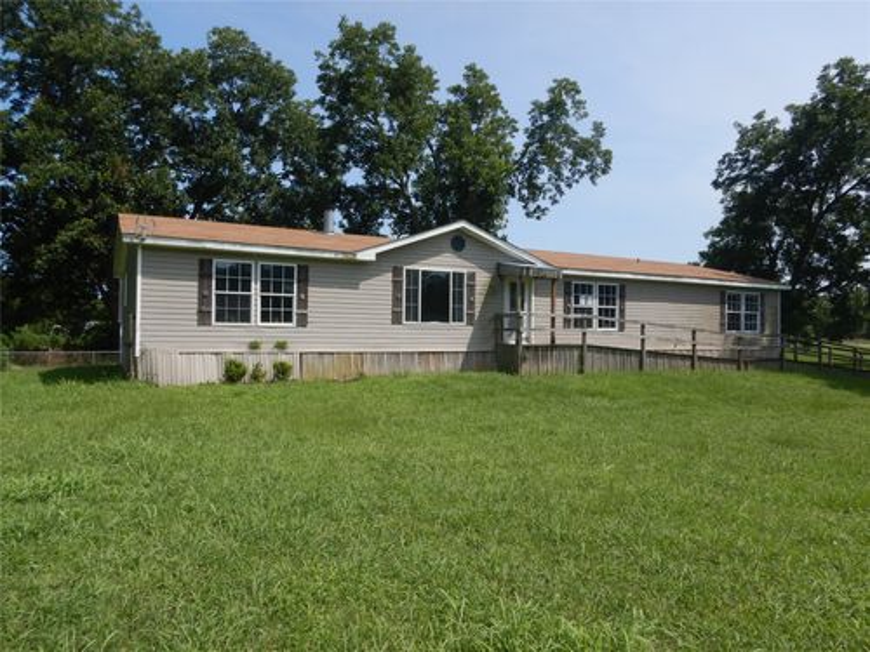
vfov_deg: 56.8
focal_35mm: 24
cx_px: 435
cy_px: 326
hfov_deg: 71.6
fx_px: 603
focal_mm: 4.3
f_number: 4.1
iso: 125
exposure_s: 1/1000
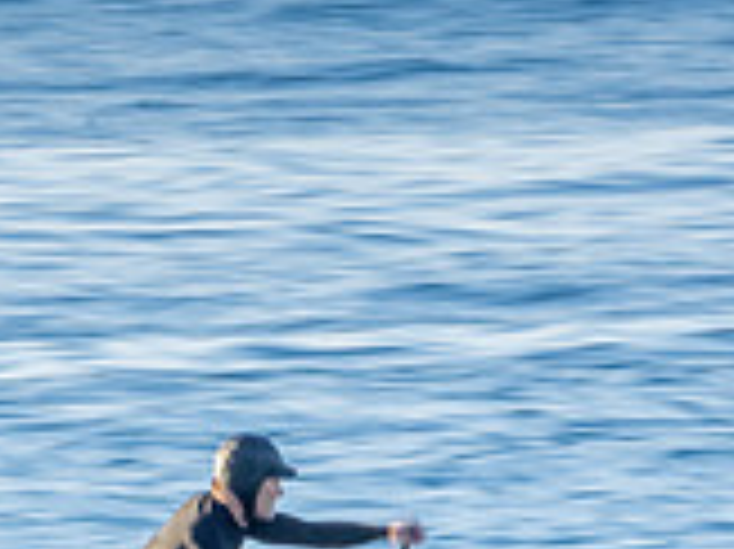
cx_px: 279
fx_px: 54370
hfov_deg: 0.8
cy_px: 641
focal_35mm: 2566
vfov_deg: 0.6
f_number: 22
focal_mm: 500
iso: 100
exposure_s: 1/20
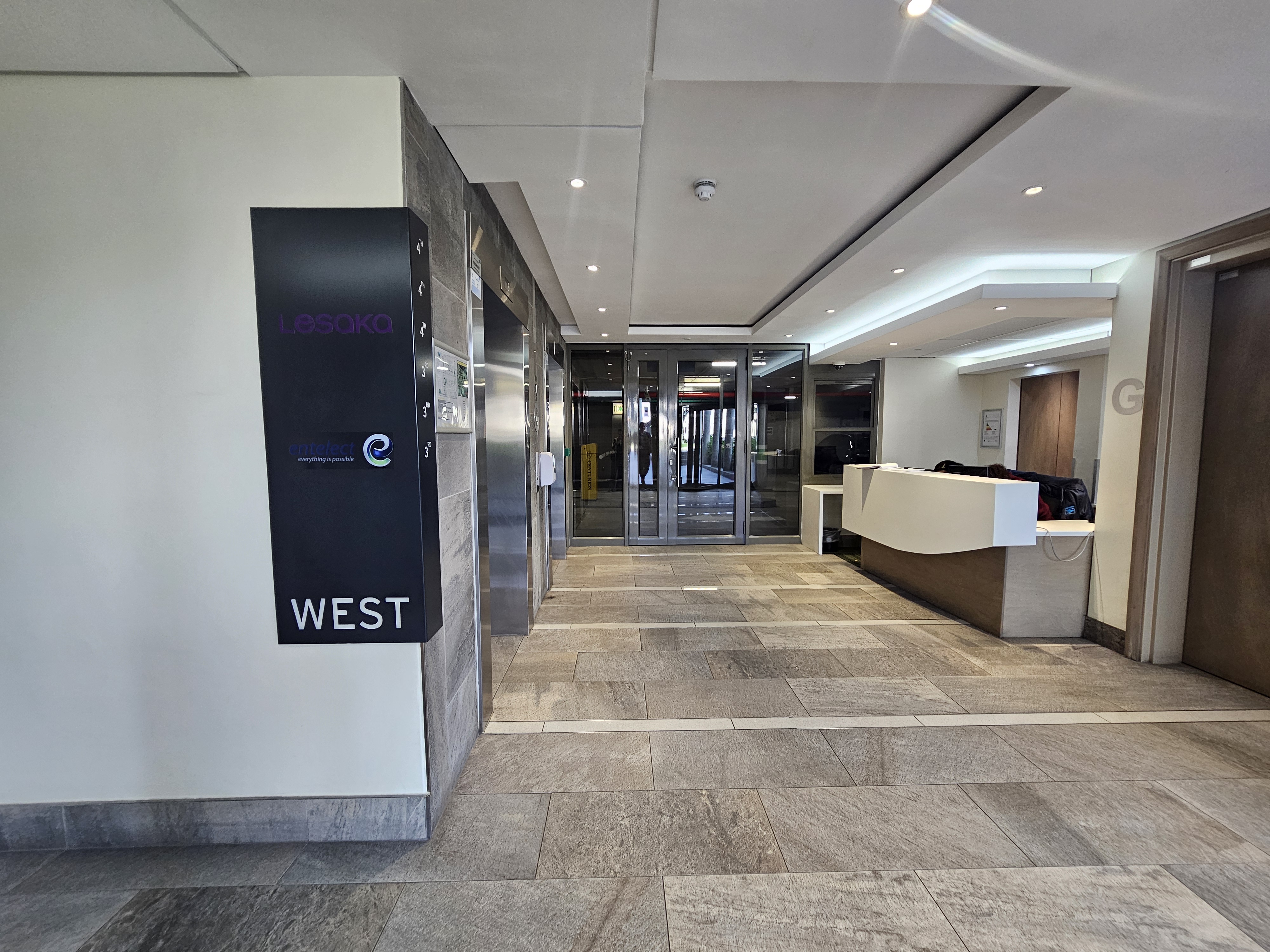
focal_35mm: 13
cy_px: 476
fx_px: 477
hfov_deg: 106.2
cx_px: 635
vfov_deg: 89.9
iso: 200
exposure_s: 1/50
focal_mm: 2.2
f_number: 2.2
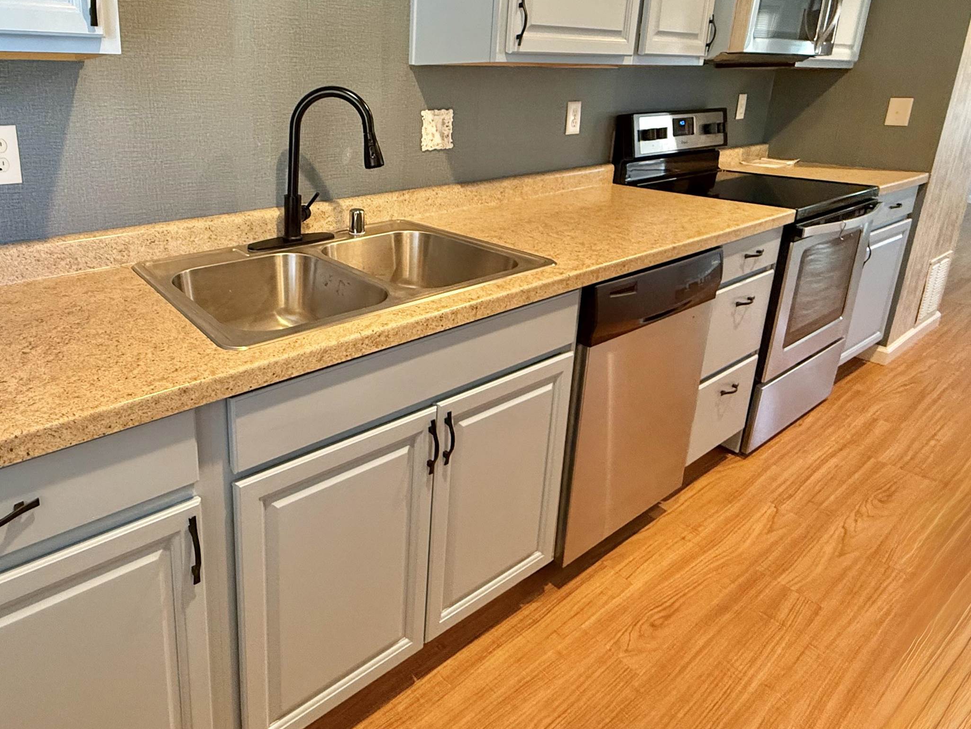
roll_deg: +0.3
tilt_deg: -13.8
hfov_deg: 76.1
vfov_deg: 61.6
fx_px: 589
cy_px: 231
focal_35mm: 21
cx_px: 311
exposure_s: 1/60
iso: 400
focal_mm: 2.22
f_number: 2.2
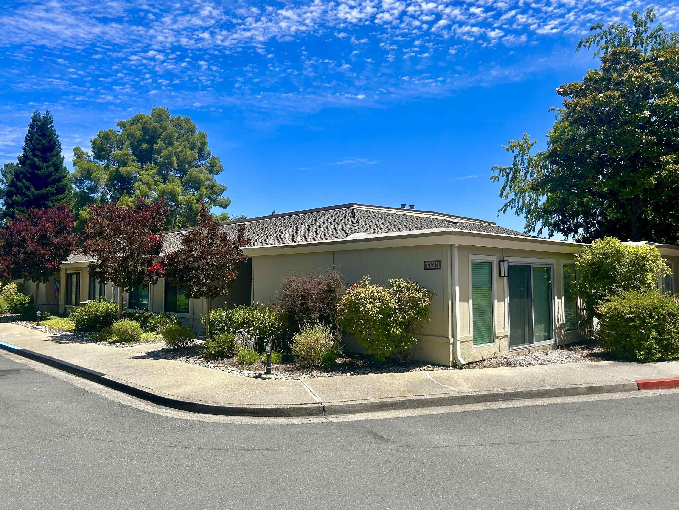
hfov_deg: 65.3
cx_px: 330
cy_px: 247
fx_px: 530
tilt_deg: +2.6
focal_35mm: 27
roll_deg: +0.9
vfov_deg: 51.4
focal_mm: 5.7
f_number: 1.5
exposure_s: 1/3831
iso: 50
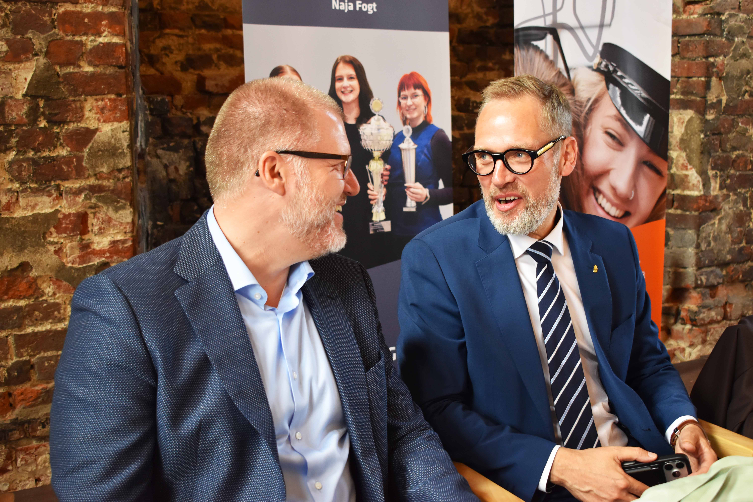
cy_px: 251
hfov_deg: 41.1
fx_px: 1004
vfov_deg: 28.1
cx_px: 376
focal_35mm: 48
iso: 1000
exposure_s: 1/60
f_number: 4.5
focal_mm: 32
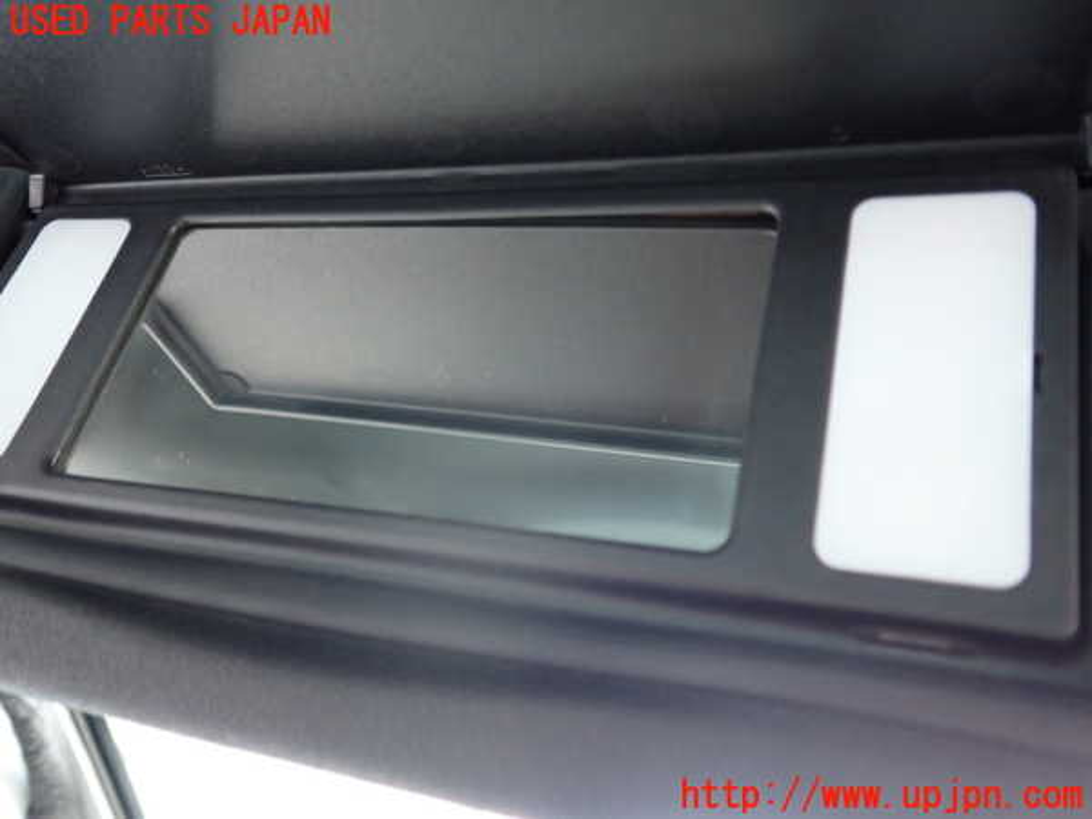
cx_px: 546
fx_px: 946
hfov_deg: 60.0
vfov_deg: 46.8
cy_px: 410
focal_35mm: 30
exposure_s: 1/30
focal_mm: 5.4
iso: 500
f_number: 2.3
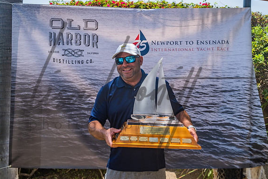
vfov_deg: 30.5
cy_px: 100
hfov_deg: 44.5
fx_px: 328
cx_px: 138
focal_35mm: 44
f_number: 4.8
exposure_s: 1/320
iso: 125
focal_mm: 35
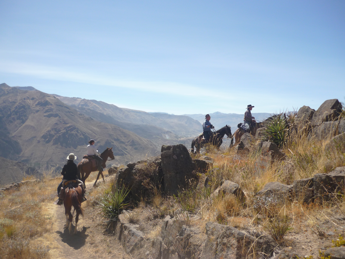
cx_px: 172
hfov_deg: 55.4
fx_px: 329
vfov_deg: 42.9
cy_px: 130
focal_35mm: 33
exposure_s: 1/160
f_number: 8
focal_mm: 5.5
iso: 100
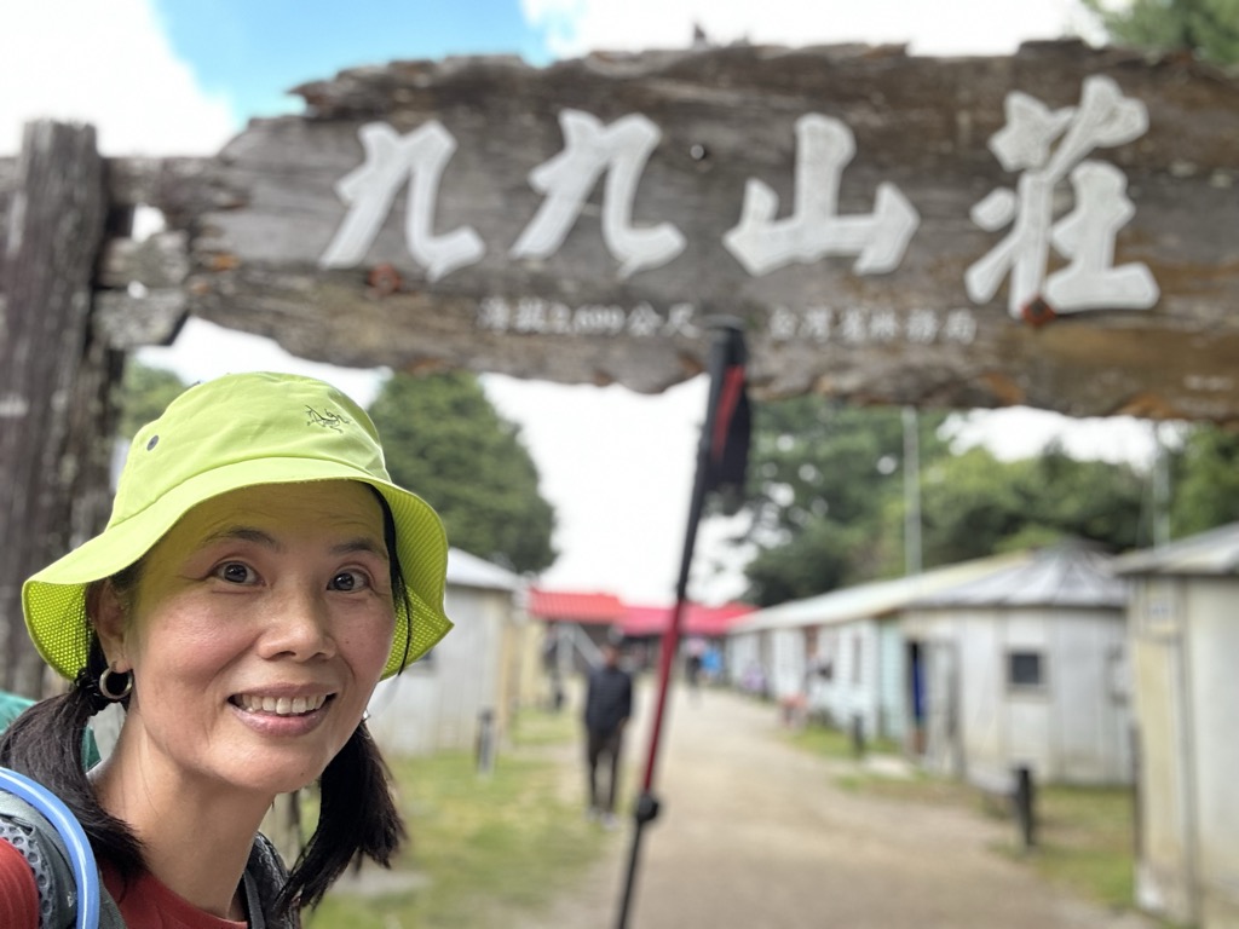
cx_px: 620
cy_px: 464
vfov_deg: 46.8
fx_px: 1074
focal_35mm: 30
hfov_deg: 60.0
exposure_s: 1/124
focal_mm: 2.69
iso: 40
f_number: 1.9
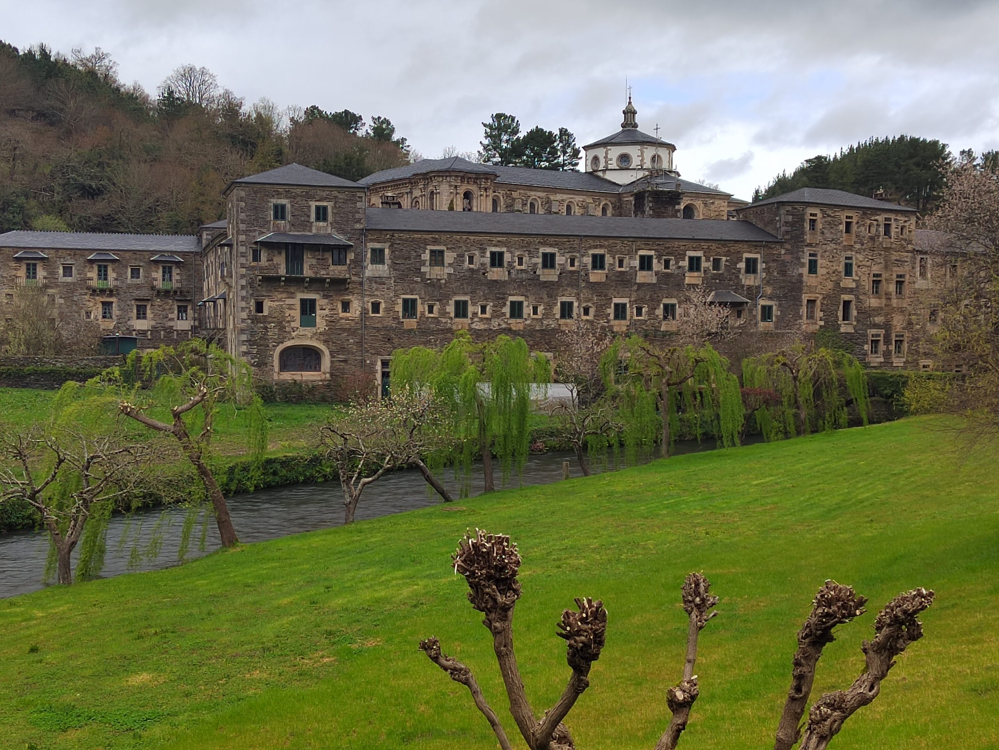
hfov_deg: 41.2
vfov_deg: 31.5
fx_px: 1328
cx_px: 500
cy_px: 375
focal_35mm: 46
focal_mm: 5.52
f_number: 1.9
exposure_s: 1/1678
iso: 422
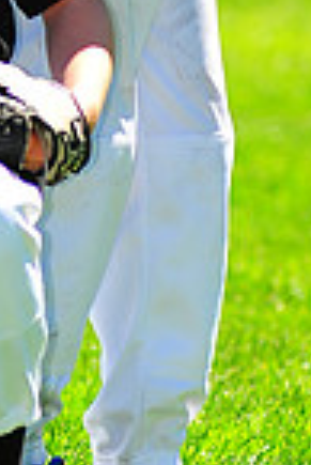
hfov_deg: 1.9
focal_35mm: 718
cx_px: -154
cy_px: -167
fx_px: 9281
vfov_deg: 2.9
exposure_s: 1/500
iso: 200
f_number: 5
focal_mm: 180
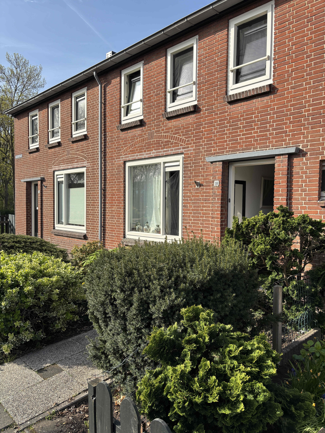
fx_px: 325
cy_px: 216
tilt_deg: -2.2
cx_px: 162
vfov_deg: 67.3
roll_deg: -0.4
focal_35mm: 26
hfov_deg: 53.1
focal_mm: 5.96
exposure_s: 1/1783
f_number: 1.6
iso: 50
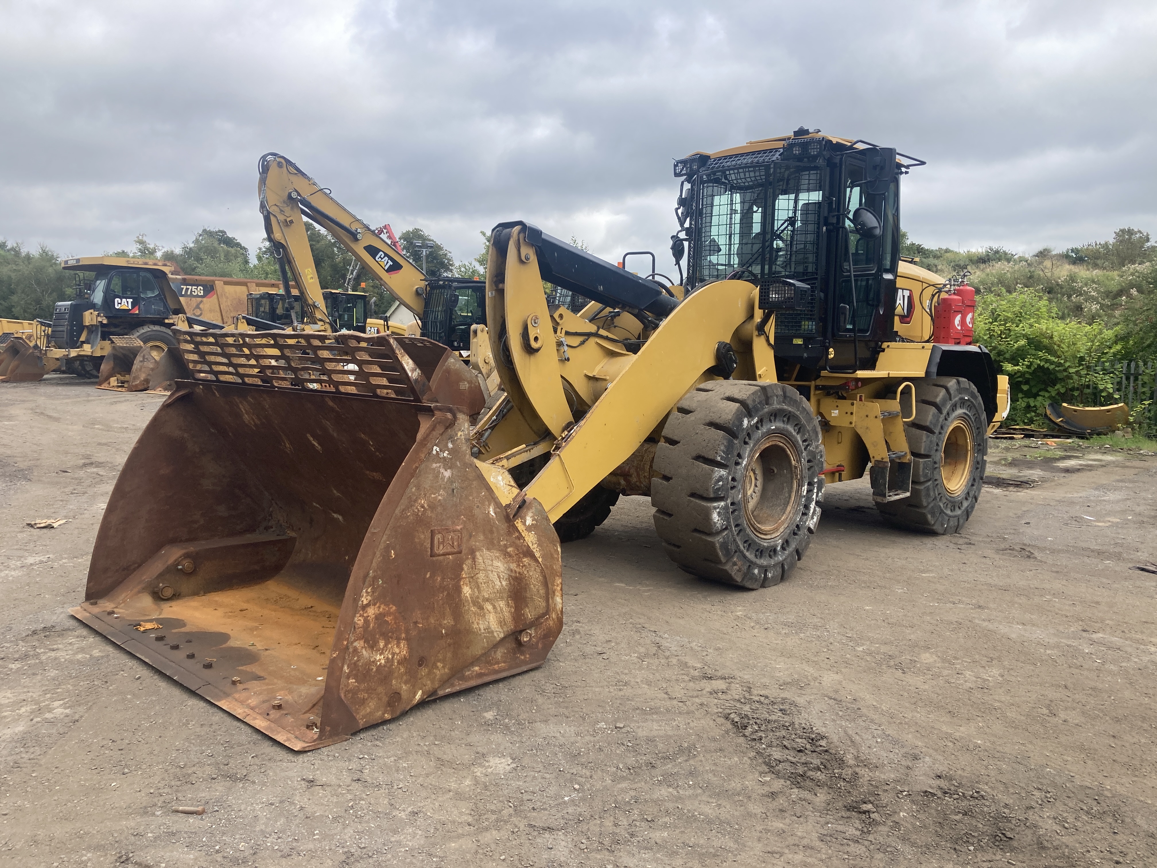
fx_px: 936
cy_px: 434
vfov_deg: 49.7
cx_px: 578
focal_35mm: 28
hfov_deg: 63.4
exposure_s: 1/1312
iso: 20
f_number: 1.8
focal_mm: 3.99
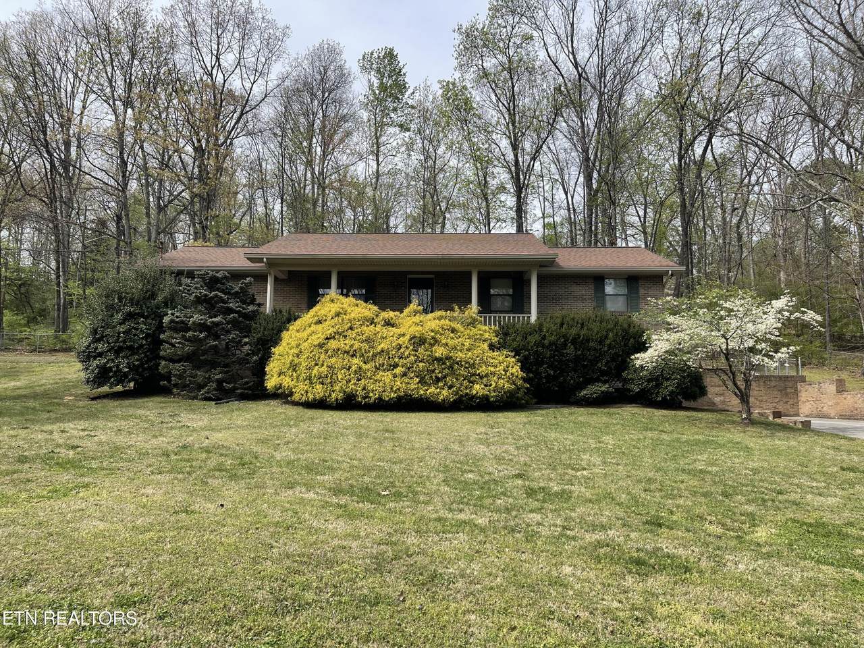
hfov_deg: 69.4
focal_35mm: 25
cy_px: 324
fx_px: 624
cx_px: 432
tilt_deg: +7.9
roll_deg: -0.2
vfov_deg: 54.9
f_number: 1.6
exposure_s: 1/2083
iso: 32
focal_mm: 5.1
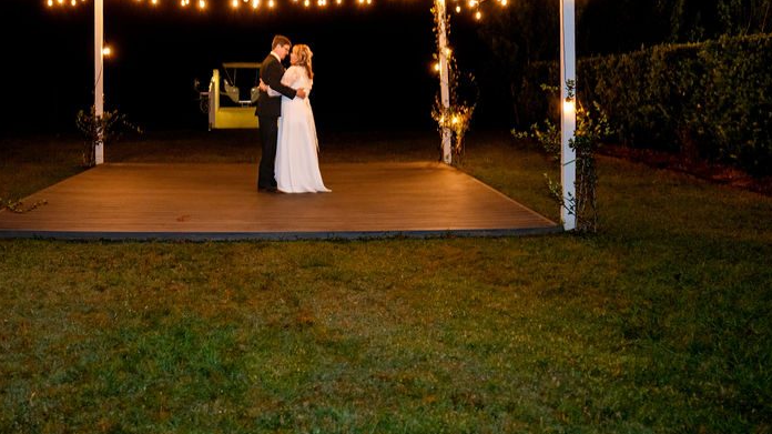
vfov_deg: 31.7
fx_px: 757
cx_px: 280
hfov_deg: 53.3
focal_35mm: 37
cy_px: 146
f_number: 2.8
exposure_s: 1/50
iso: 2000
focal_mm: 24
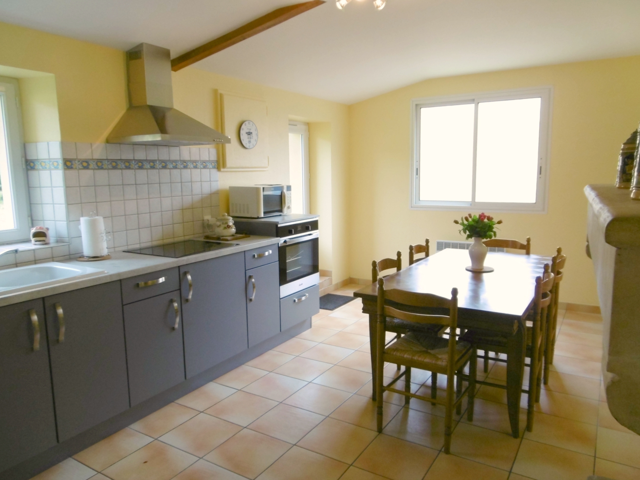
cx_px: 320
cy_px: 240
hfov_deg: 71.6
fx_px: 444
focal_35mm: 24
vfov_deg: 56.8
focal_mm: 4.3
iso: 160
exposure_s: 1/100
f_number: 3.1
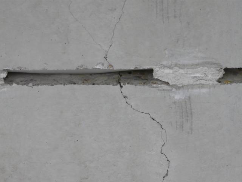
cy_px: 91
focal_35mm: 168
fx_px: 1174
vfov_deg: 8.8
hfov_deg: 11.8
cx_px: 121
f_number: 3.6
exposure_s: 1/10
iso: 200
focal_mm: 27.6
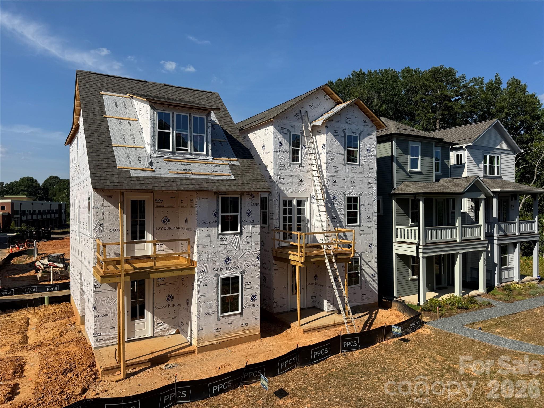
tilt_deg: -0.6
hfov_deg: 71.6
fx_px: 377
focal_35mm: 24
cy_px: 204
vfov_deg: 56.8
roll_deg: +0.4
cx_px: 272
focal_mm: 6.76
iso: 80
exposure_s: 1/7092
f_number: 1.78
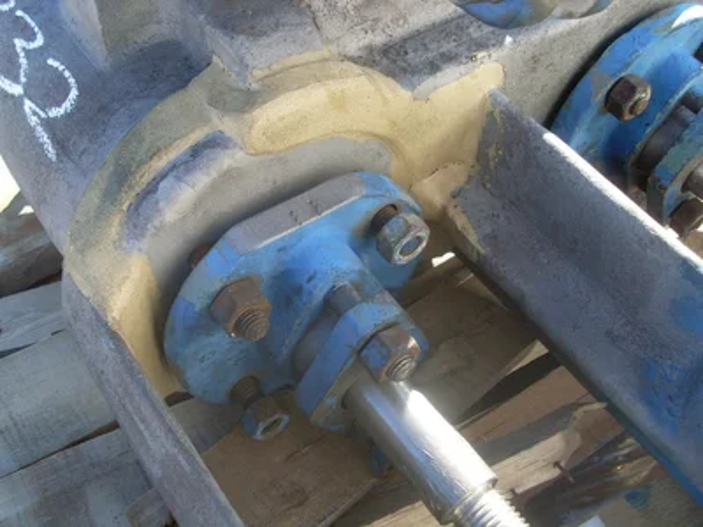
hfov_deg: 49.0
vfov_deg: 37.7
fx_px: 772
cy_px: 264
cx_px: 352
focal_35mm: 38
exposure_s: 1/250
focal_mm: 6.3
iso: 80
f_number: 3
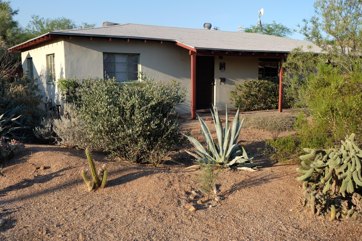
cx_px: 181
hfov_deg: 54.4
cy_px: 120
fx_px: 352
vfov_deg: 37.9
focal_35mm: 35
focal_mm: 23.2
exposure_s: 1/350
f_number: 5.6
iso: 200
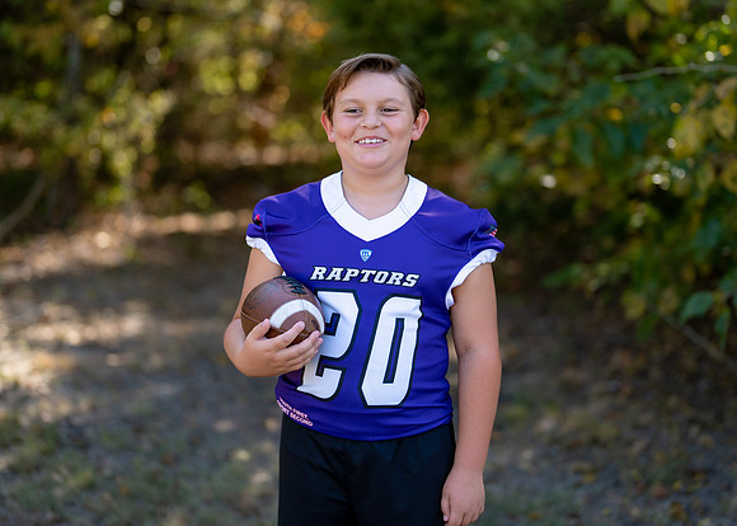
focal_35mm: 62
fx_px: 1301
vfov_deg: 22.9
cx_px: 387
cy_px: 231
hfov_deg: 31.6
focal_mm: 50
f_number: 1.2
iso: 100
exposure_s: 1/2000
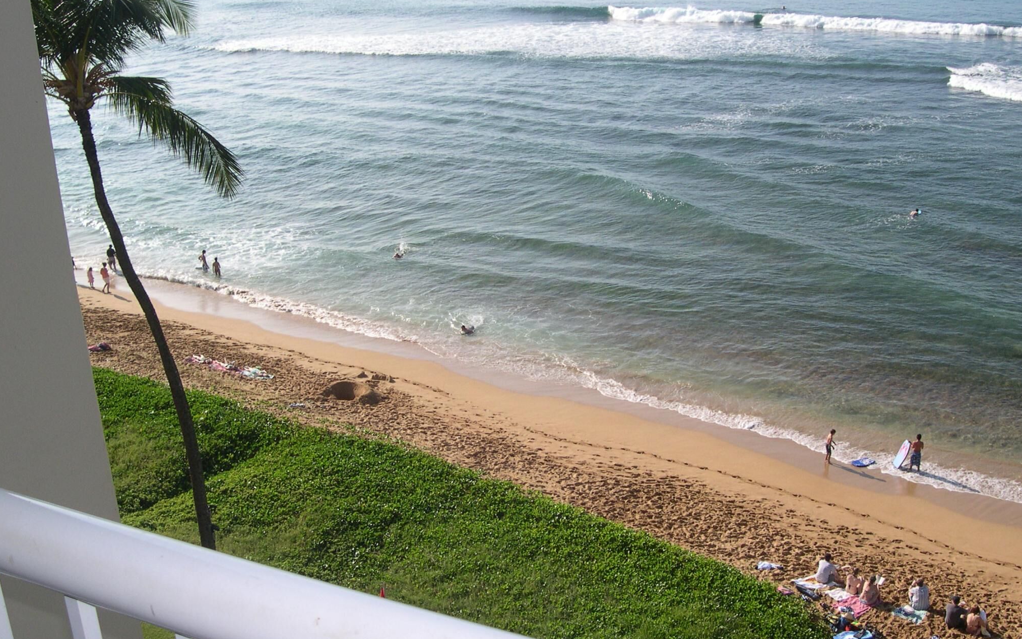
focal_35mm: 41
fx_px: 1142
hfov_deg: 48.2
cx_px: 518
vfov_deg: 31.3
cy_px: 320
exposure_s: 1/267
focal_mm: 8
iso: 141
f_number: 7.6
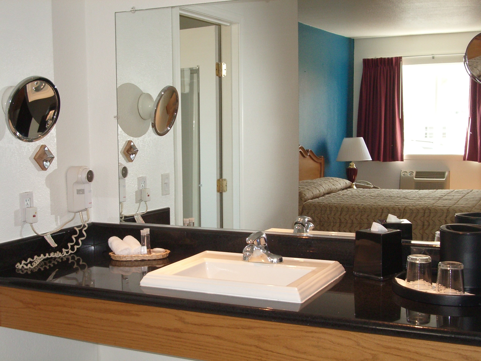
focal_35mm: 49
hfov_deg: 38.9
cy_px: 180
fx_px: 681
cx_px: 240
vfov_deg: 29.7
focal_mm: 8.2
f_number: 3.1
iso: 200
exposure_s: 1/60
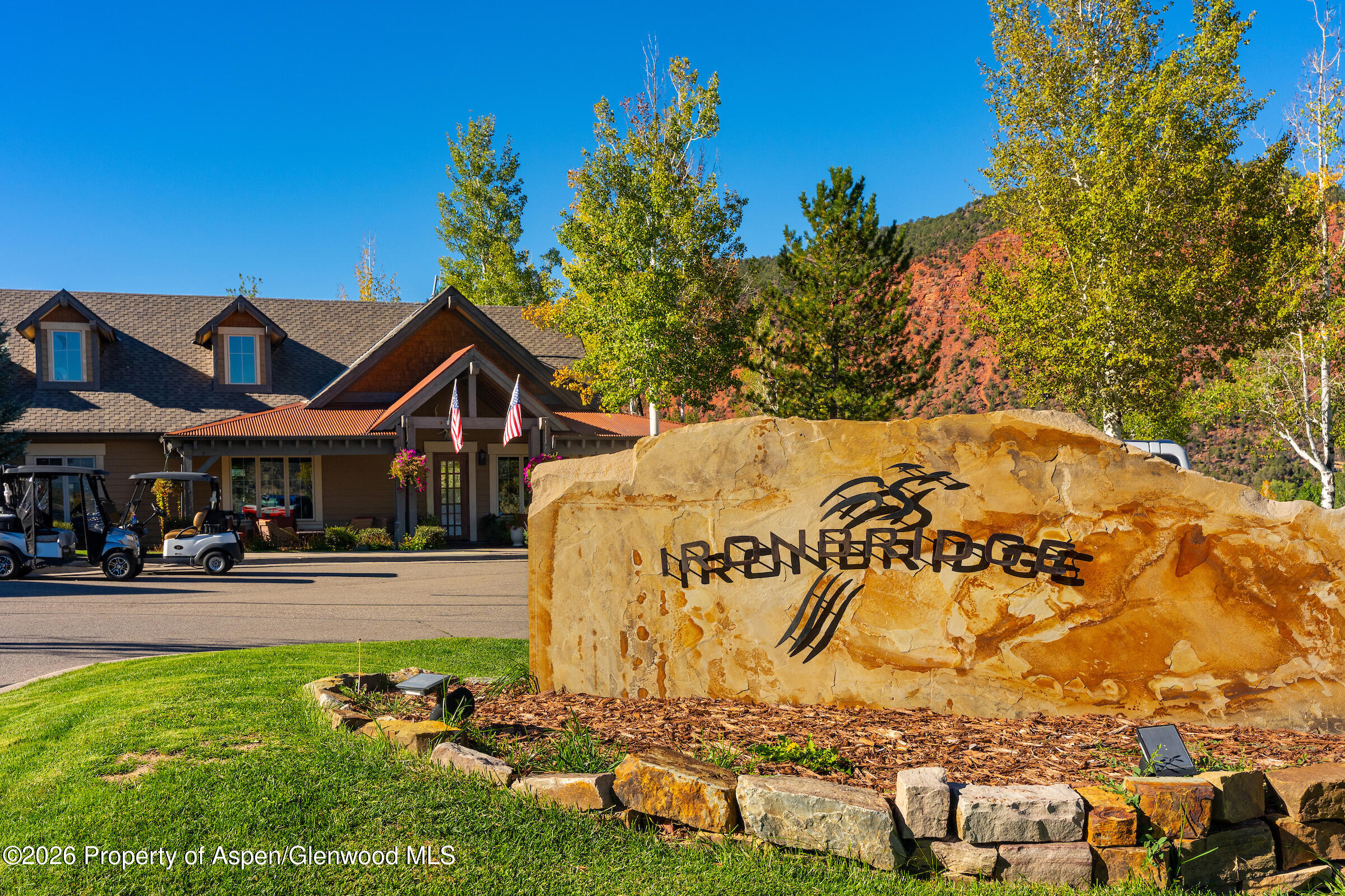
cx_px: 672
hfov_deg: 53.5
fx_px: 1334
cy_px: 448
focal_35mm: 36
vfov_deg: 37.2
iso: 200
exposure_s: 1/320
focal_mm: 35.7
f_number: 11
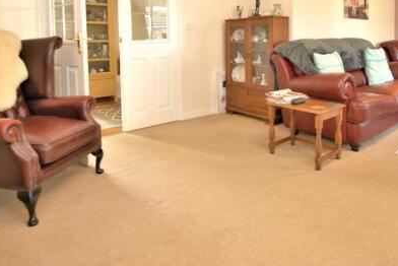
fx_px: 277
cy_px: 57
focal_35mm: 25
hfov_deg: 70.7
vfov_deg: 48.7
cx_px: 239
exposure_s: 1/2.5
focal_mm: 10
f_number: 4
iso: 100
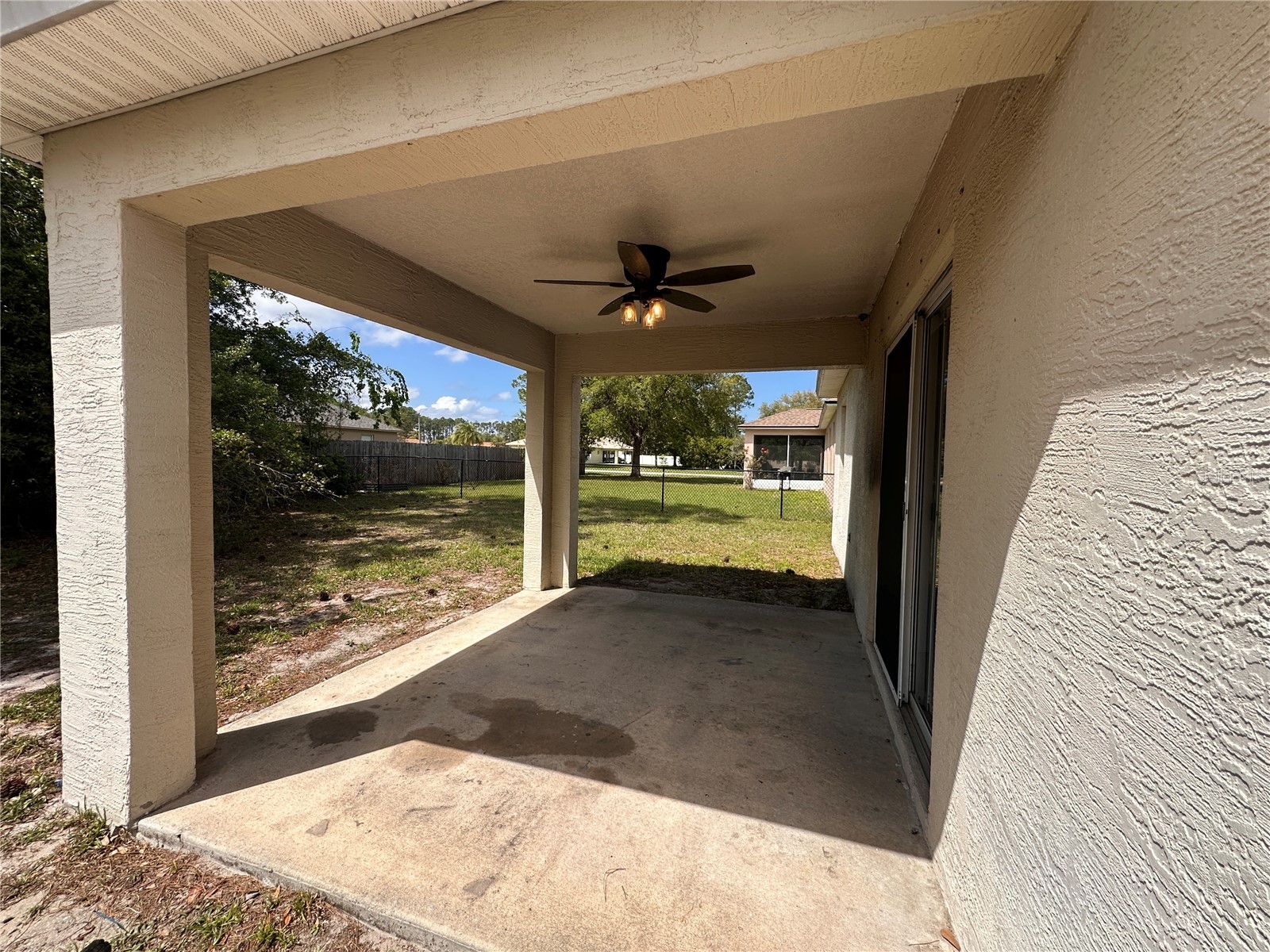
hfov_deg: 102.1
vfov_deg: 85.7
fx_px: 514
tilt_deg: -2.9
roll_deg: -1.4
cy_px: 476
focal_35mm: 14
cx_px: 635
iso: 40
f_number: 2.2
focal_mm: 2.22
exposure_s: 1/1289
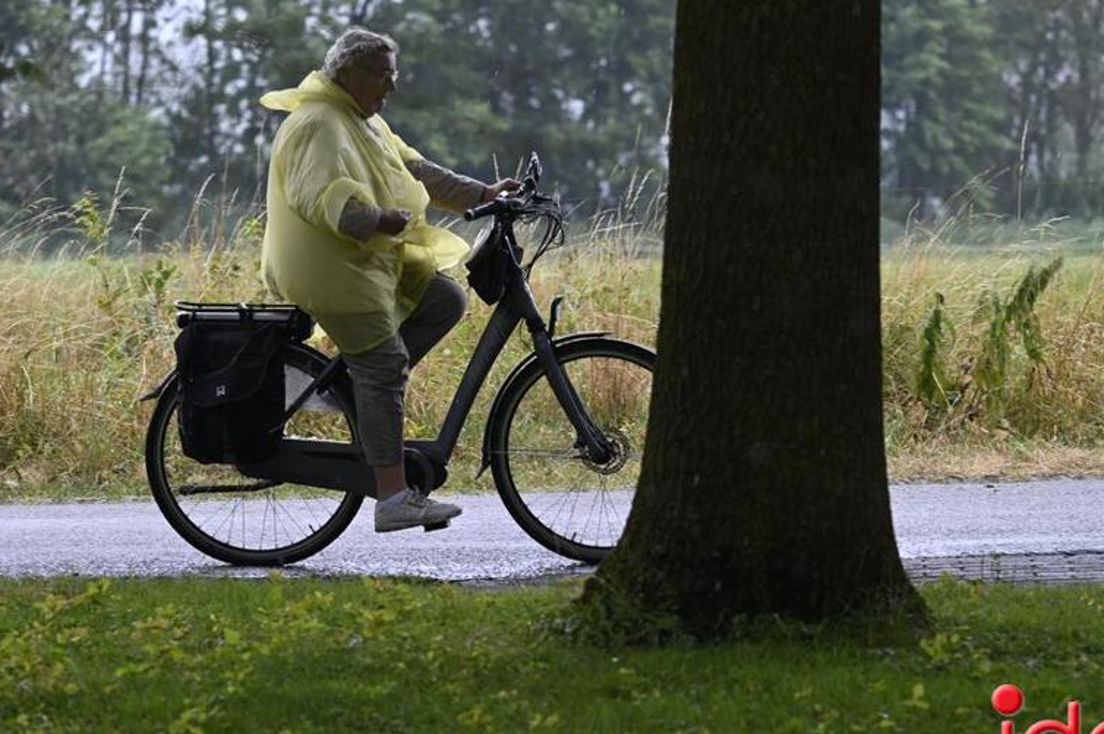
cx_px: 616
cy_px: 366
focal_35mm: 204
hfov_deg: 10.1
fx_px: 6249
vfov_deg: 6.7
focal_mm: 155
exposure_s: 1/400
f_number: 4.8
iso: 320
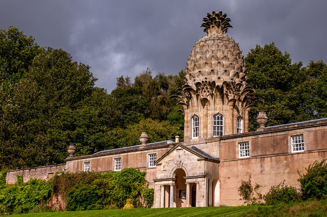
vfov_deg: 21.9
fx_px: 563
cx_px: 168
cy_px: 110
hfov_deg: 32.4
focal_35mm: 62
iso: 200
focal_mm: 38
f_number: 11
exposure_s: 1/320
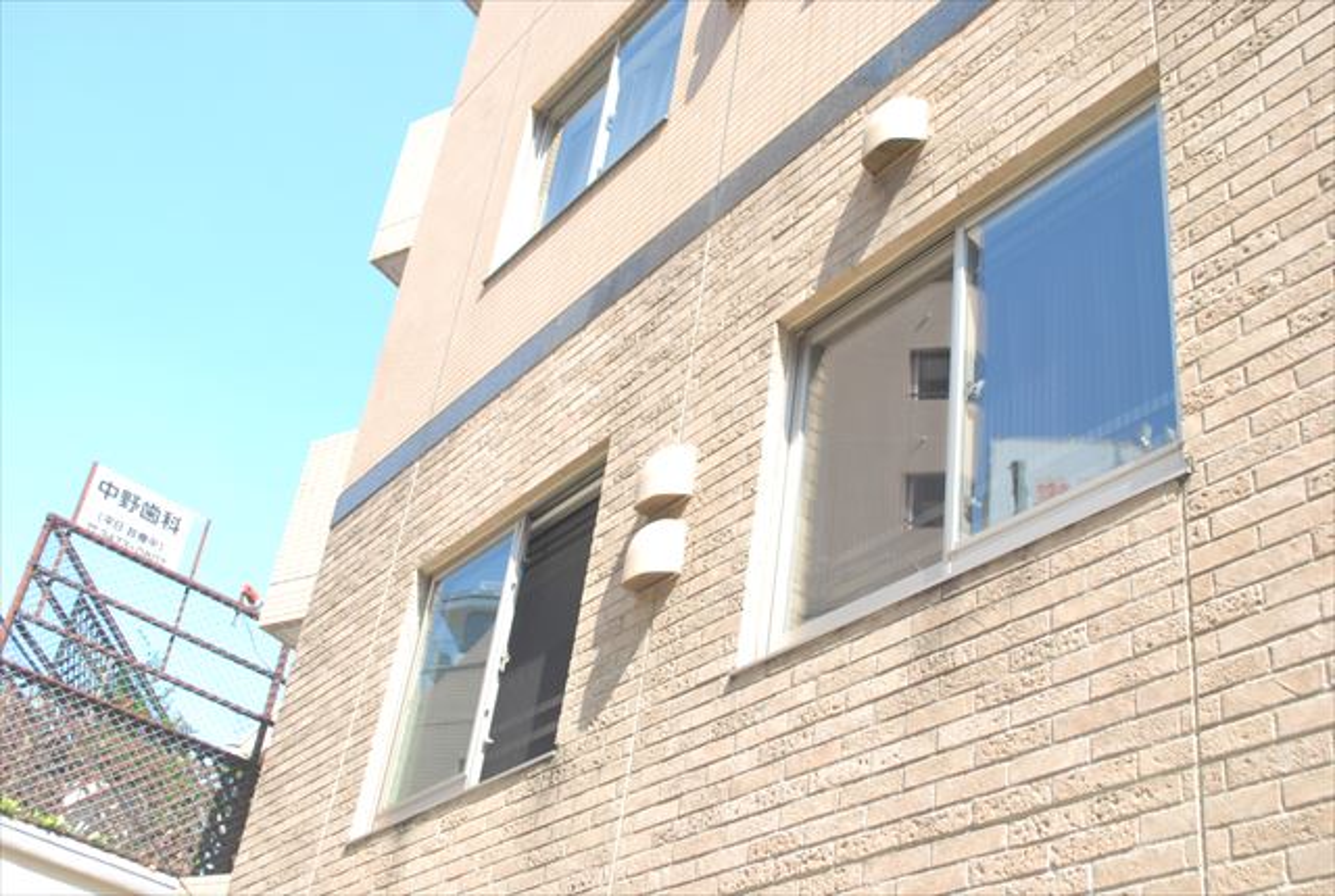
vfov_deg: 34.4
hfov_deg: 49.4
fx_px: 1450
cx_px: 668
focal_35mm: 39
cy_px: 448
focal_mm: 26
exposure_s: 1/200
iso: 200
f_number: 5.6
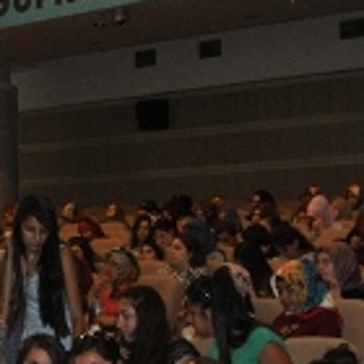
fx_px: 1249
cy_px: 272
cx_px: 5
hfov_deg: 16.3
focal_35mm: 105
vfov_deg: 16.5
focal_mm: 18
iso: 1000
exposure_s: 1/60
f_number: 4
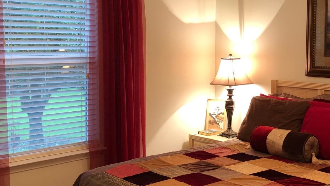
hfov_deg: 40.5
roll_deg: -1.6
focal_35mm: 51
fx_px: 446
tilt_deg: -4.1
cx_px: 192
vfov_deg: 23.5
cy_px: 78
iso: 40
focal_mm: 3.99
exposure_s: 1/20
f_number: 1.8
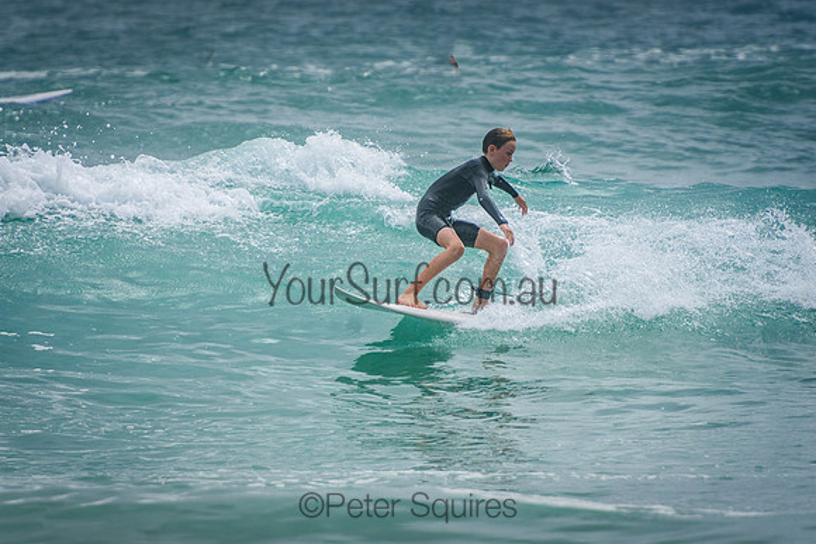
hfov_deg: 3.4
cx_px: 408
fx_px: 13603
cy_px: 272
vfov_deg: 2.3
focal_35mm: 600
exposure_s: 1/2000
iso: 360
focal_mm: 400
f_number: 5.6
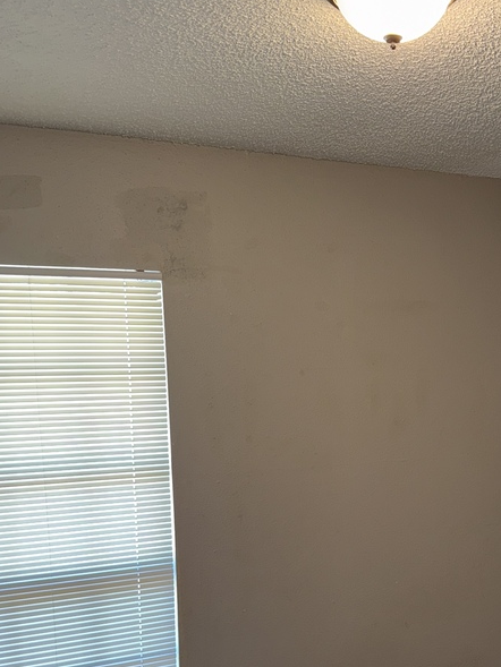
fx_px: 849
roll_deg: +0.1
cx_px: 409
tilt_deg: -6.0
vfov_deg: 42.2
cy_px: 456
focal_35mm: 44
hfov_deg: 31.9
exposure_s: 1/18
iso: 80
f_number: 1.78
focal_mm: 6.76
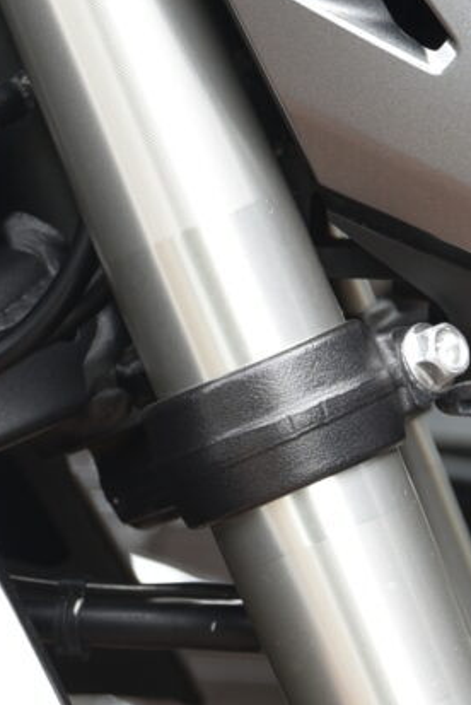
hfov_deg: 3.2
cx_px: -310
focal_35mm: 434
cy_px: 814
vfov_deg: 4.7
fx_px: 8502
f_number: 4
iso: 100
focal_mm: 70
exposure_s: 1/60
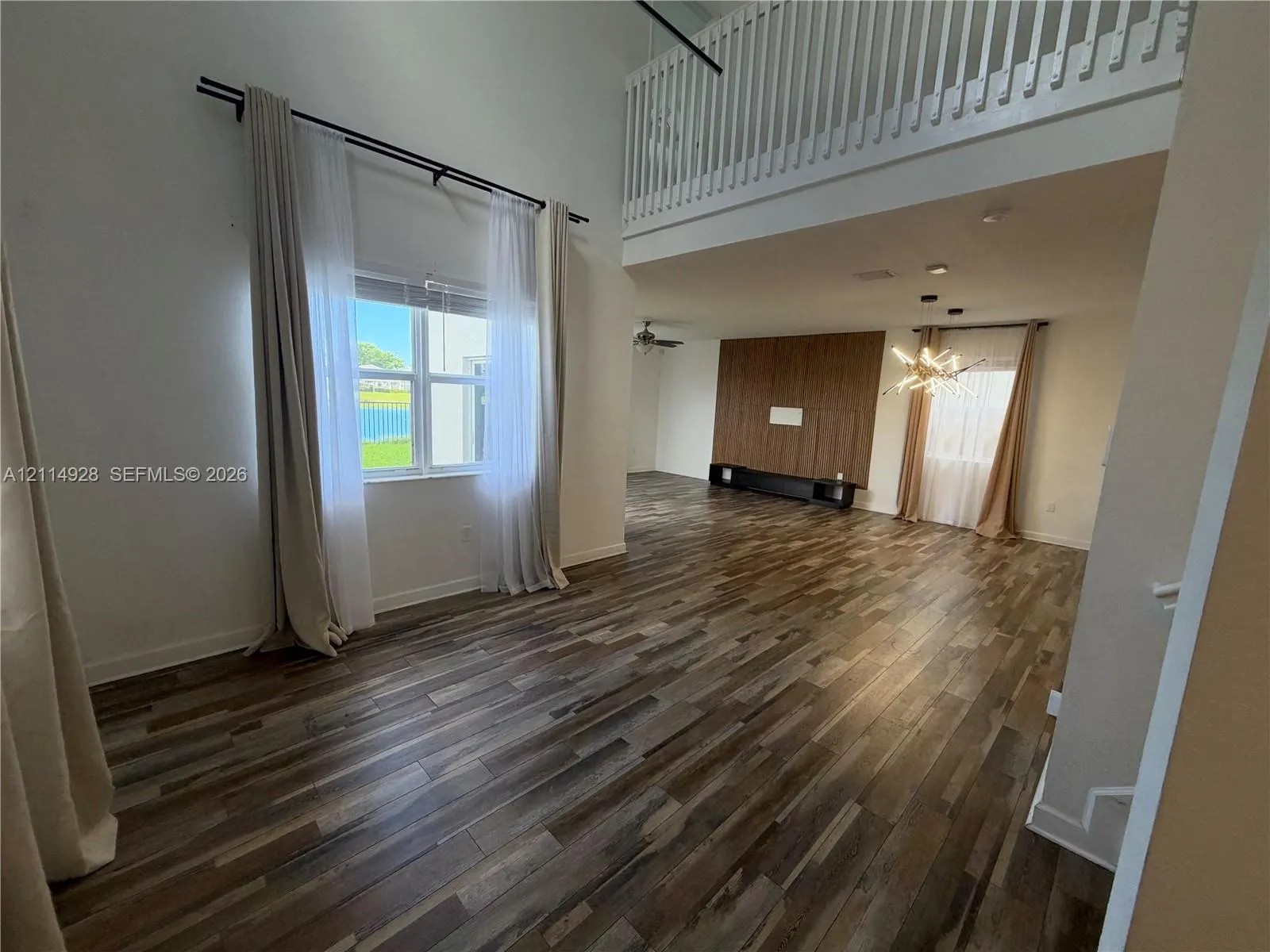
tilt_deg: -9.3
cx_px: 635
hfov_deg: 102.1
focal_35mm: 14
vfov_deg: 85.7
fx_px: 514
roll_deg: -2.9
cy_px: 476
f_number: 2.2
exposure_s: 1/120
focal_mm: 2.22
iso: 250
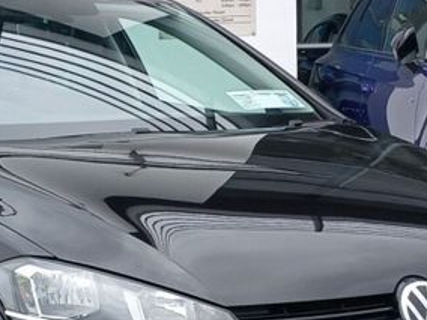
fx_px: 678
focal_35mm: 55
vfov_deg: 25.8
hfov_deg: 34.3
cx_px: 110
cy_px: 278
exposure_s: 1/300
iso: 20
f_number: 1.8
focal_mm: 3.98
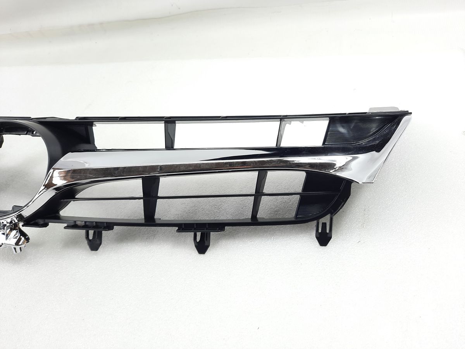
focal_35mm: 25
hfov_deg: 69.4
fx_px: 336
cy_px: 174
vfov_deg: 54.9
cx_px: 232
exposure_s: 1/50
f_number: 2
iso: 50
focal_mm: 4.6
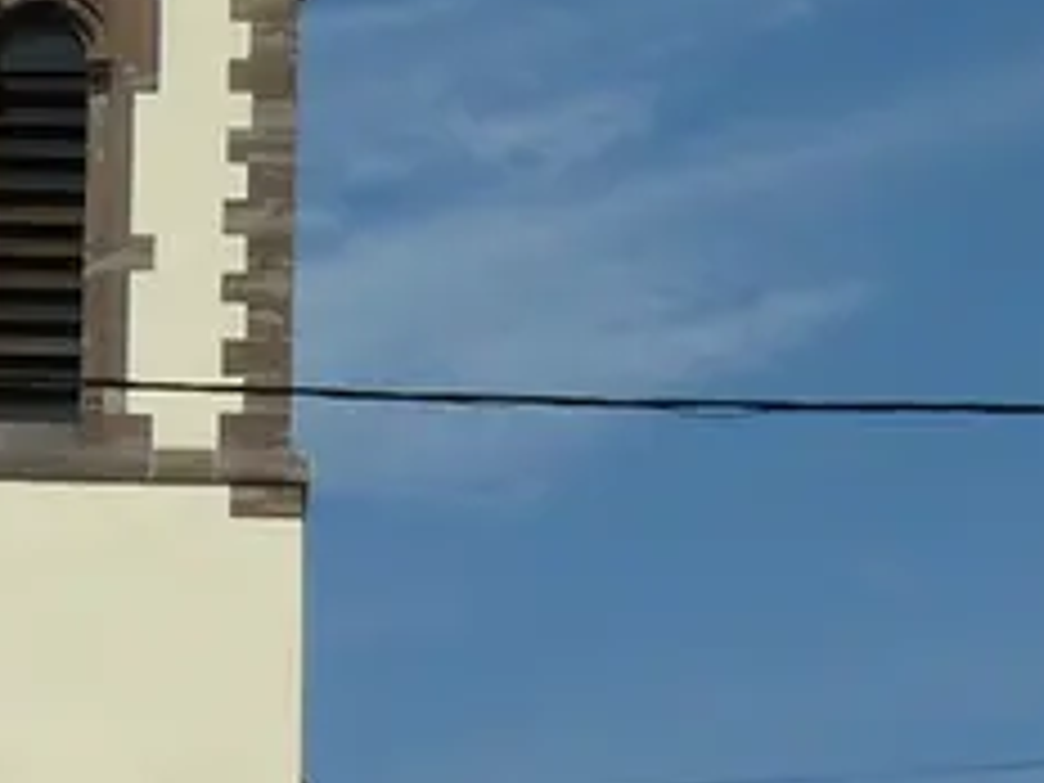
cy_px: 324
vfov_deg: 7.5
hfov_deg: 9.8
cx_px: -256
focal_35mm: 199
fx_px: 6002
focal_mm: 6
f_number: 8
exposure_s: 1/500
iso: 100
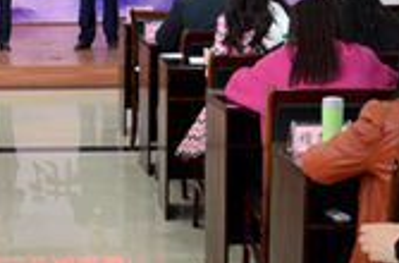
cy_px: 75
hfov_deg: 17.8
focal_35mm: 112
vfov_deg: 12.1
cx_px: 2
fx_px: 1242
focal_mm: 25
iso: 1000
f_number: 4
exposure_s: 1/50
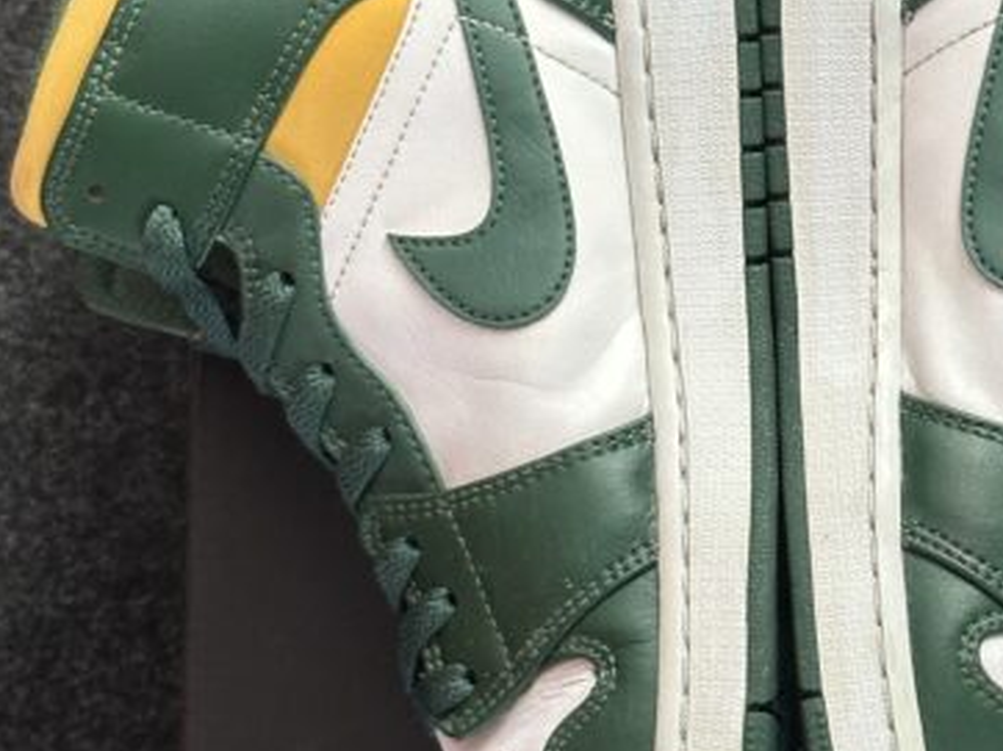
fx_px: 3069
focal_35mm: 106
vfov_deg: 13.9
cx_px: 773
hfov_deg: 18.4
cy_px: 425
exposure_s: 1/50
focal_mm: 6.86
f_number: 1.78
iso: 250
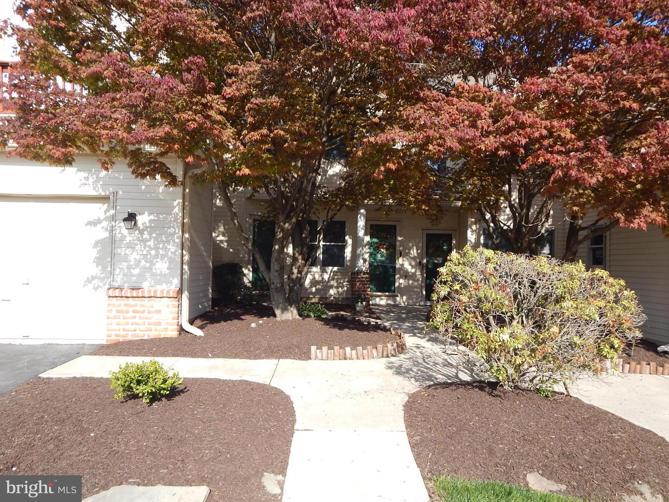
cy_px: 251
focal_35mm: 22
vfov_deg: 61.1
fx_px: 425
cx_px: 334
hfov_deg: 76.4
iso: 125
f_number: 3
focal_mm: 4
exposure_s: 1/800
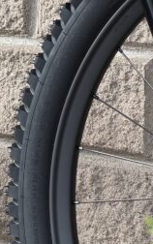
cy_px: -42
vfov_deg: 6.2
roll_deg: -2.6
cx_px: -84
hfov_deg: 3.9
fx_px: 2237
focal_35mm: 336
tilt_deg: -3.2
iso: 50
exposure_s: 1/201
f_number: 2.8
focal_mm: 16.89
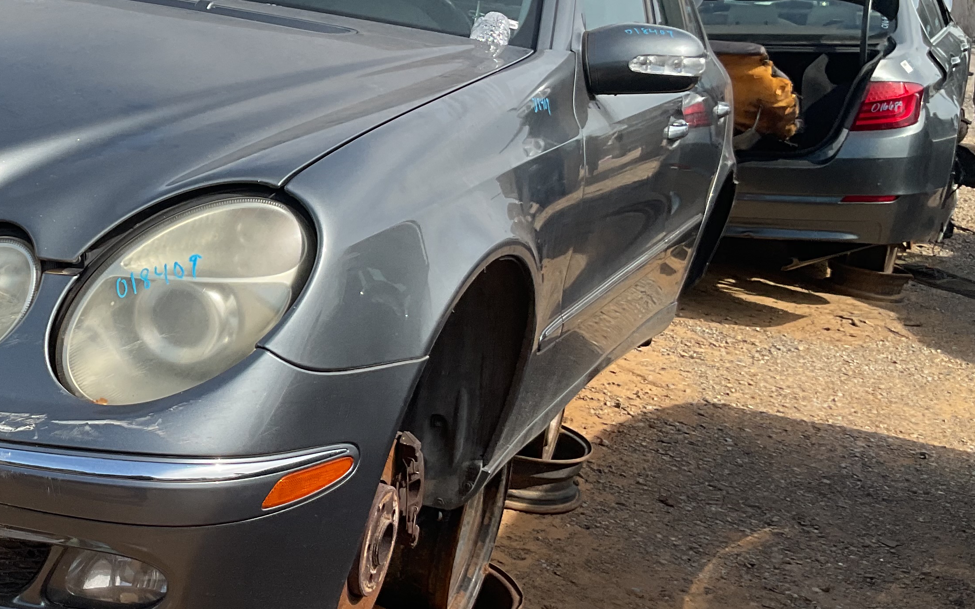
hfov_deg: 34.7
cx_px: 145
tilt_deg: -13.6
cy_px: 264
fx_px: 1488
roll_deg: -6.0
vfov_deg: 23.1
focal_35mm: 56
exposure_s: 1/1311
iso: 16
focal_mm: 3
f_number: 1.8
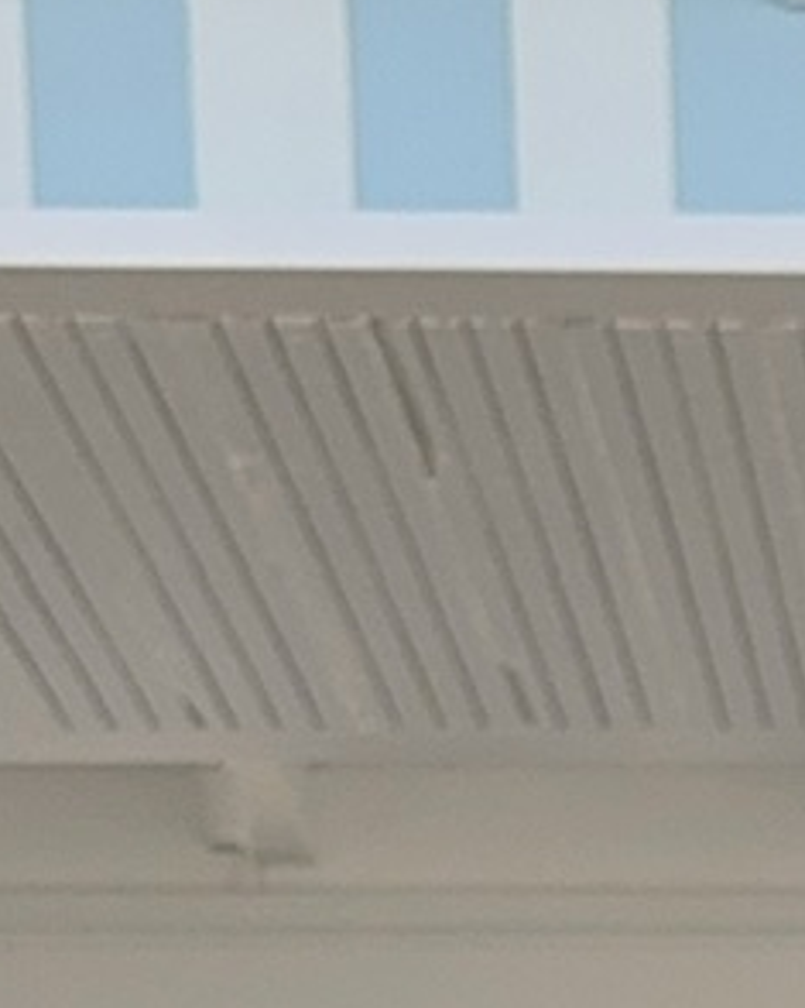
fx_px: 4857
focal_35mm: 163
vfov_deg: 10.0
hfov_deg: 9.0
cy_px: 2606
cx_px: 1552
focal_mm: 6.76
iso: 80
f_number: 1.78
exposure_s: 1/2959
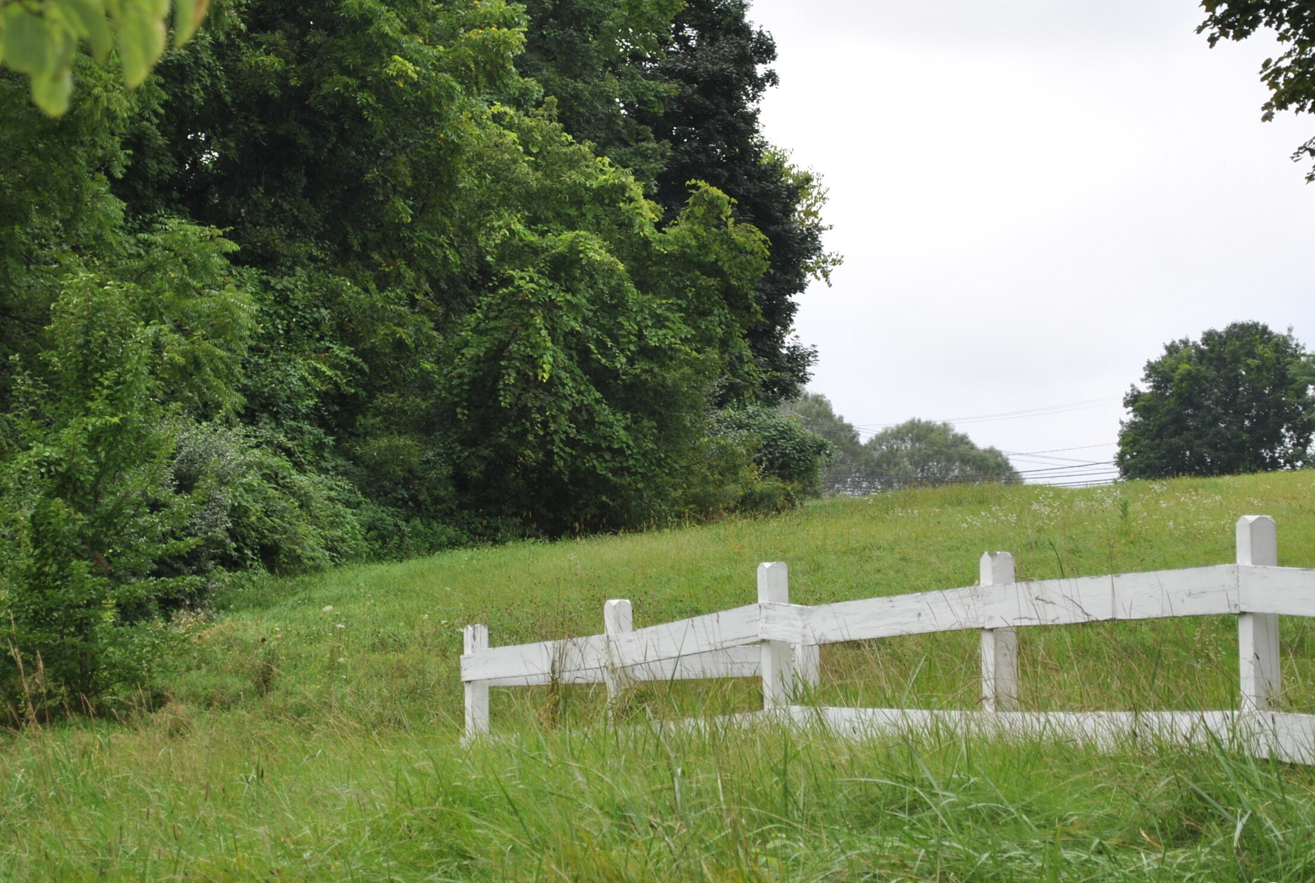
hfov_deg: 18.9
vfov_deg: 12.8
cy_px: 352
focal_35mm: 108
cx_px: 660
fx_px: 3941
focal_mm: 55
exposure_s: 1/200
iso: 100
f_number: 6.3
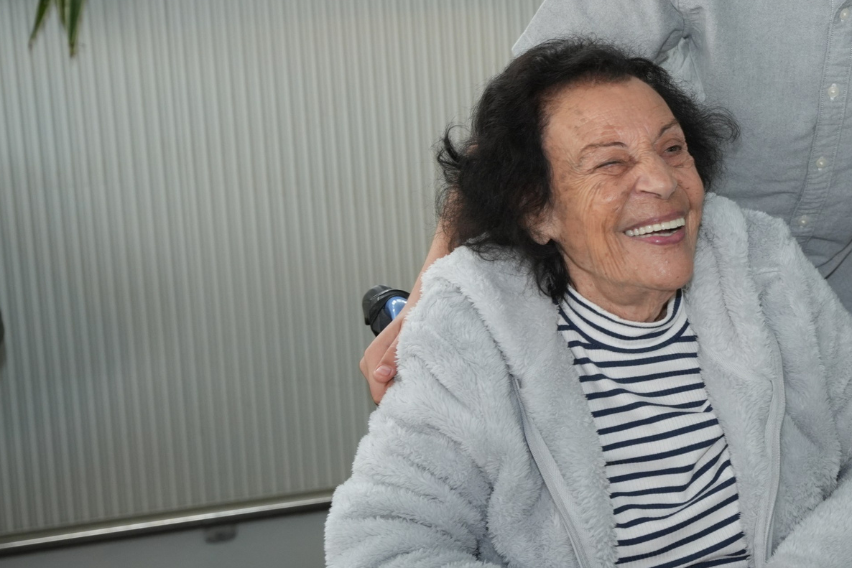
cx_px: 865
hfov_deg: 20.6
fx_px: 2264
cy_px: 111
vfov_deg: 14.2
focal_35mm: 96
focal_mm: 44.3
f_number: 4
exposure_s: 1/160
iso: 1000
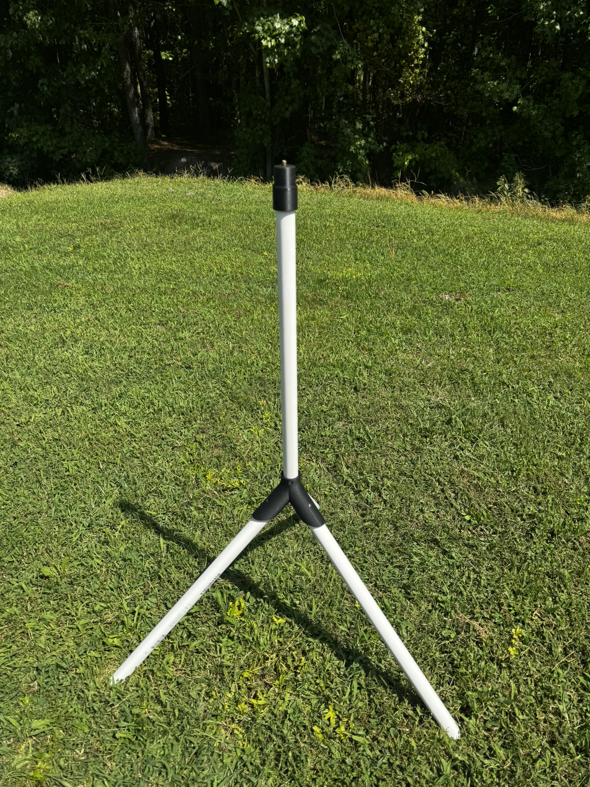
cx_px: 295
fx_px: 545
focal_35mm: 24
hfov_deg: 56.8
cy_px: 394
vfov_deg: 71.6
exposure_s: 1/2710
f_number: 1.78
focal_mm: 6.76
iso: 80
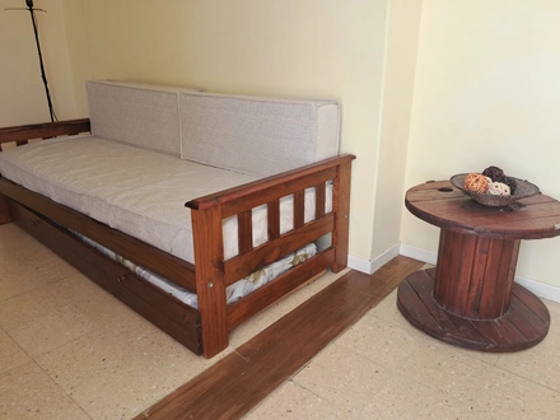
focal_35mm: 27
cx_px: 280
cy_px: 210
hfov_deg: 65.3
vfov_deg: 51.4
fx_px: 437
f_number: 1.8
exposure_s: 1/50
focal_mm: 4
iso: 50
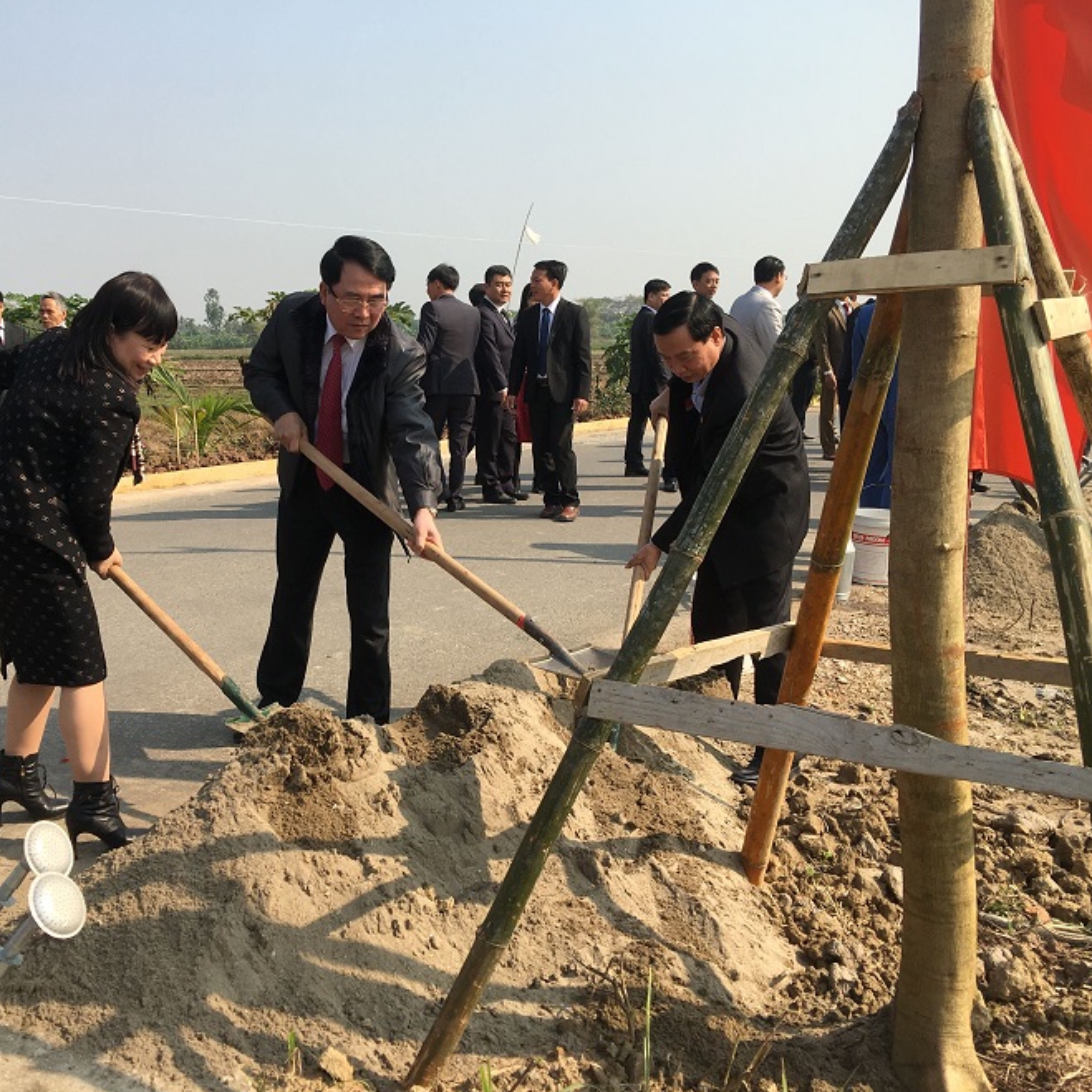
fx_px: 1249
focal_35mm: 35
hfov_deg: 46.9
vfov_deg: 47.2
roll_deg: +2.2
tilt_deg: -9.3
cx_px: 428
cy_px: 543
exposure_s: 1/1350
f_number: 2.2
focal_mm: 4.15
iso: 25
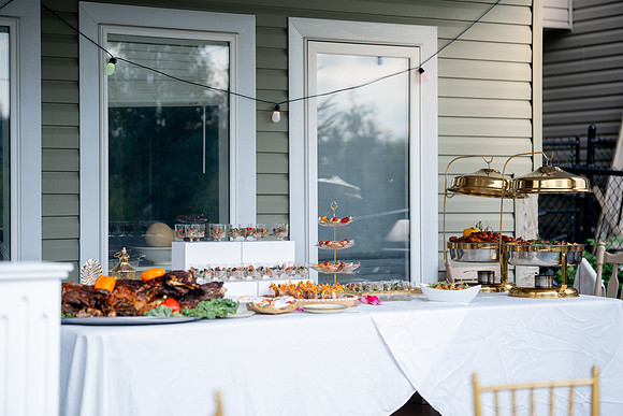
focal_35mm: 81
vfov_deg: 16.9
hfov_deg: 25.1
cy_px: 208
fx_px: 1402
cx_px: 312
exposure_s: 1/1250
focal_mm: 81
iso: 100
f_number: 2
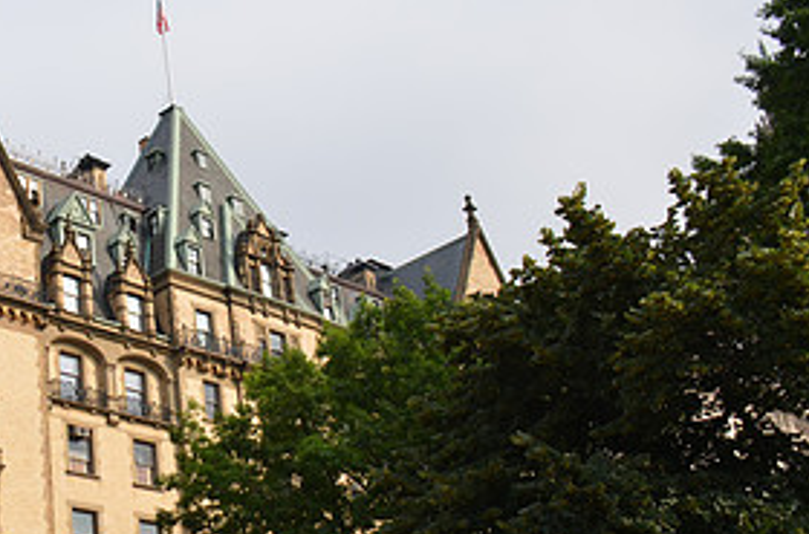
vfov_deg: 23.7
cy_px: 413
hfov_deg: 33.4
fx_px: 1255
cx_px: 43
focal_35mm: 56
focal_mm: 18
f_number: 7.1
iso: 100
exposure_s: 1/250
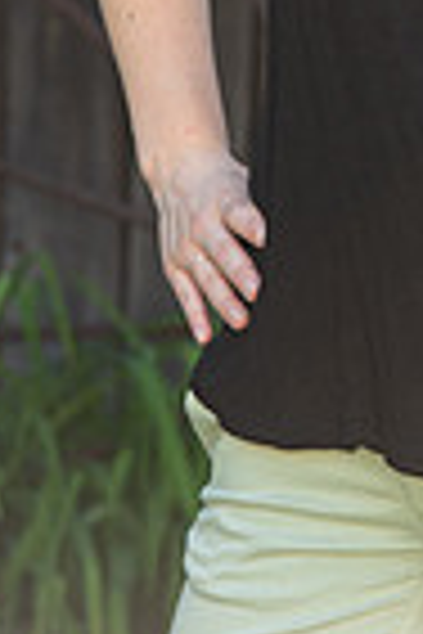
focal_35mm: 544
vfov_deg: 3.8
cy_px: -265
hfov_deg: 2.5
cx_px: 608
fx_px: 9587
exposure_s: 1/200
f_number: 5.6
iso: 400
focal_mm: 170
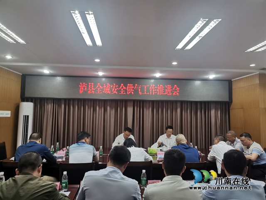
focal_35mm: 26
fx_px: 200
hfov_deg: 67.3
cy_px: 100
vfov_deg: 53.1
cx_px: 133
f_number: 1.8
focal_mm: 4.75
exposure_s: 1/100
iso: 200
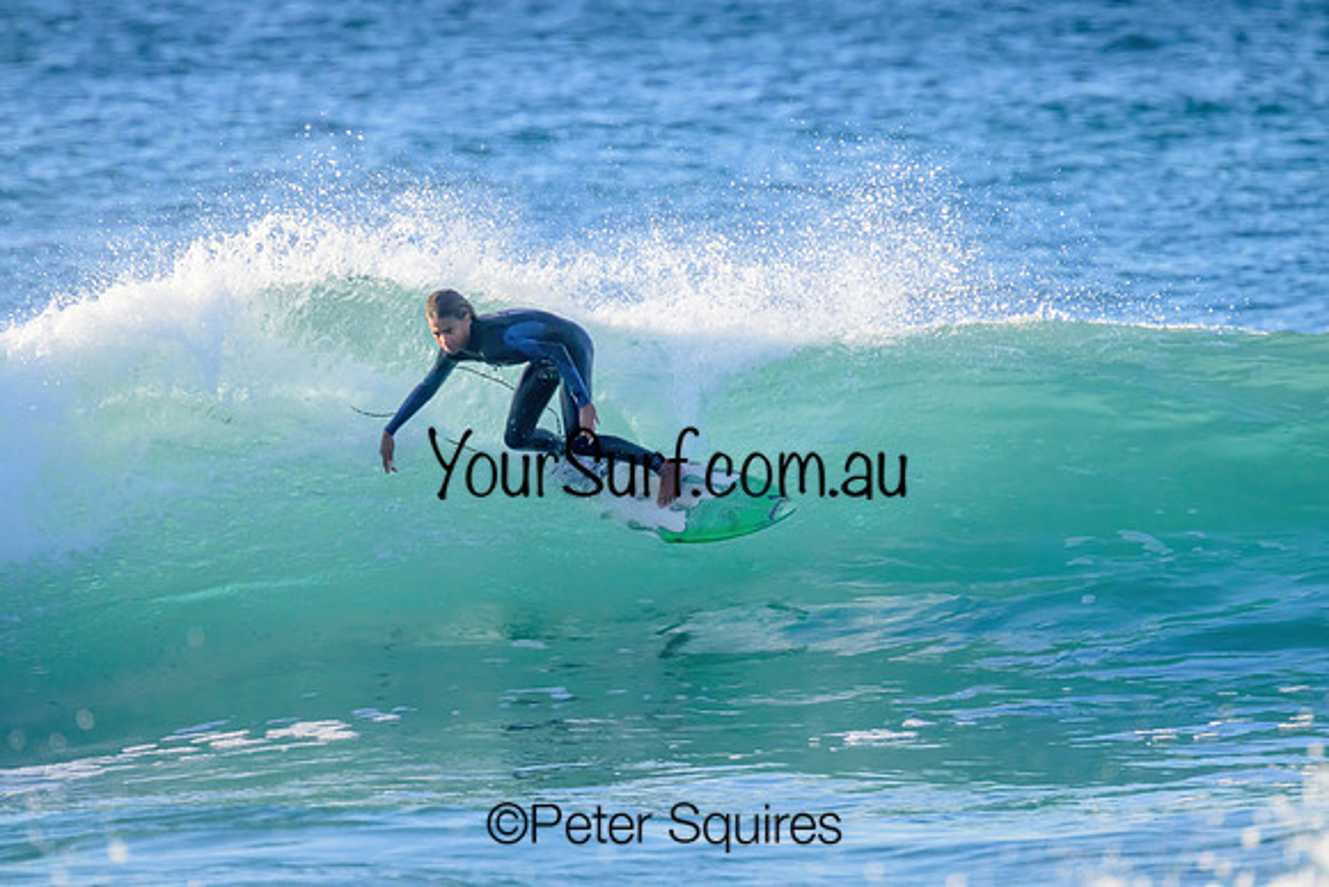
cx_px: 664
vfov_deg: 1.7
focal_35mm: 800
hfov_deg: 2.6
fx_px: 29539
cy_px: 444
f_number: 11
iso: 3200
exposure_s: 1/2000
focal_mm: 800
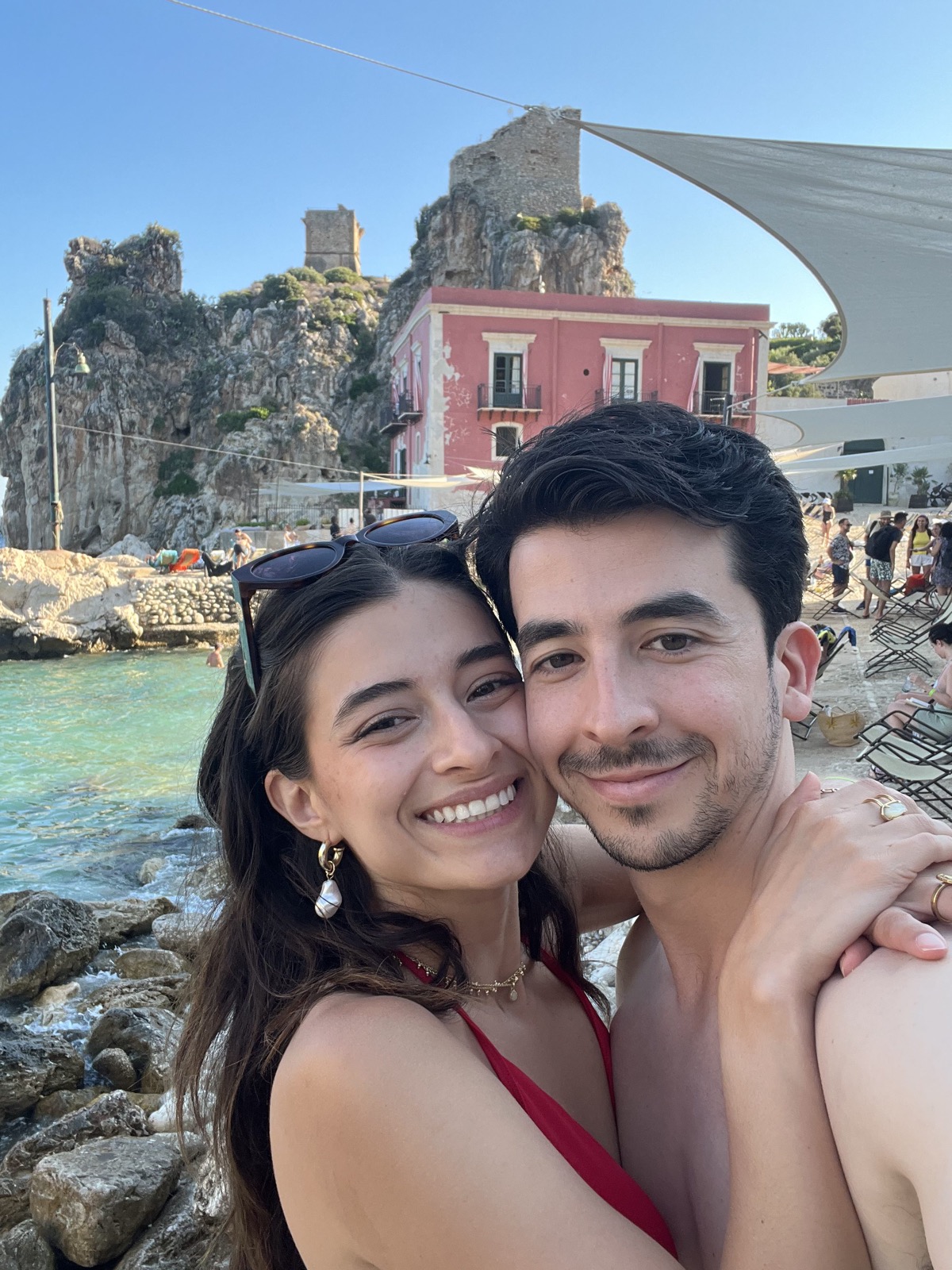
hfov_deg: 46.8
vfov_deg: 60.0
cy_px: 635
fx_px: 1100
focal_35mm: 30
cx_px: 476
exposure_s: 1/141
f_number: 2.2
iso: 50
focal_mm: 2.71
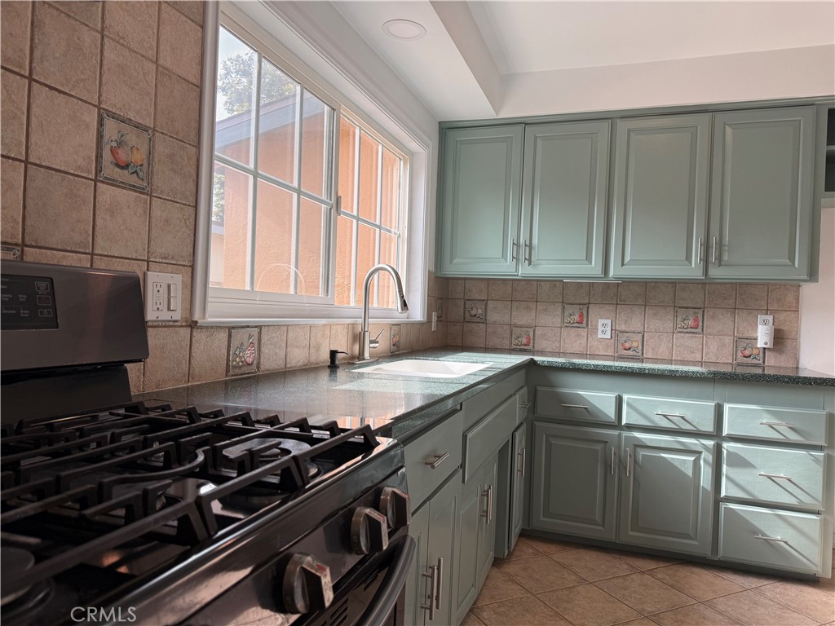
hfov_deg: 71.6
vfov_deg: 56.8
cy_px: 313
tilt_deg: -0.4
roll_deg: -2.6
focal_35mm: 24
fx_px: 579
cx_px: 418
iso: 80
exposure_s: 1/473
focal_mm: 6.76
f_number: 1.78
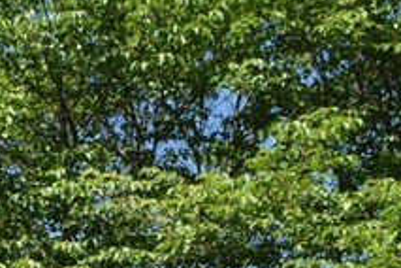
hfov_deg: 11.9
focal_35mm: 168
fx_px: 1871
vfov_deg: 7.6
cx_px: -138
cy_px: 667
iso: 100
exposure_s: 1/200
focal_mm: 22
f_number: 8
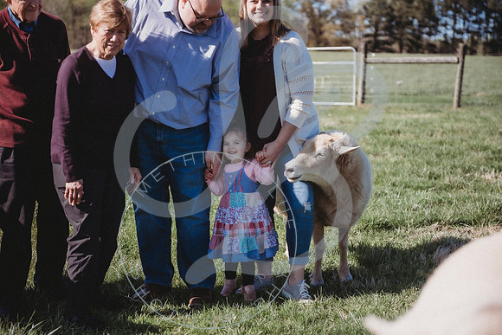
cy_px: 168
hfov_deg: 28.8
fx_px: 976
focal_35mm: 70
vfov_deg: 19.5
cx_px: 251
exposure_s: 1/1250
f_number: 2.8
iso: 100
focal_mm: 70
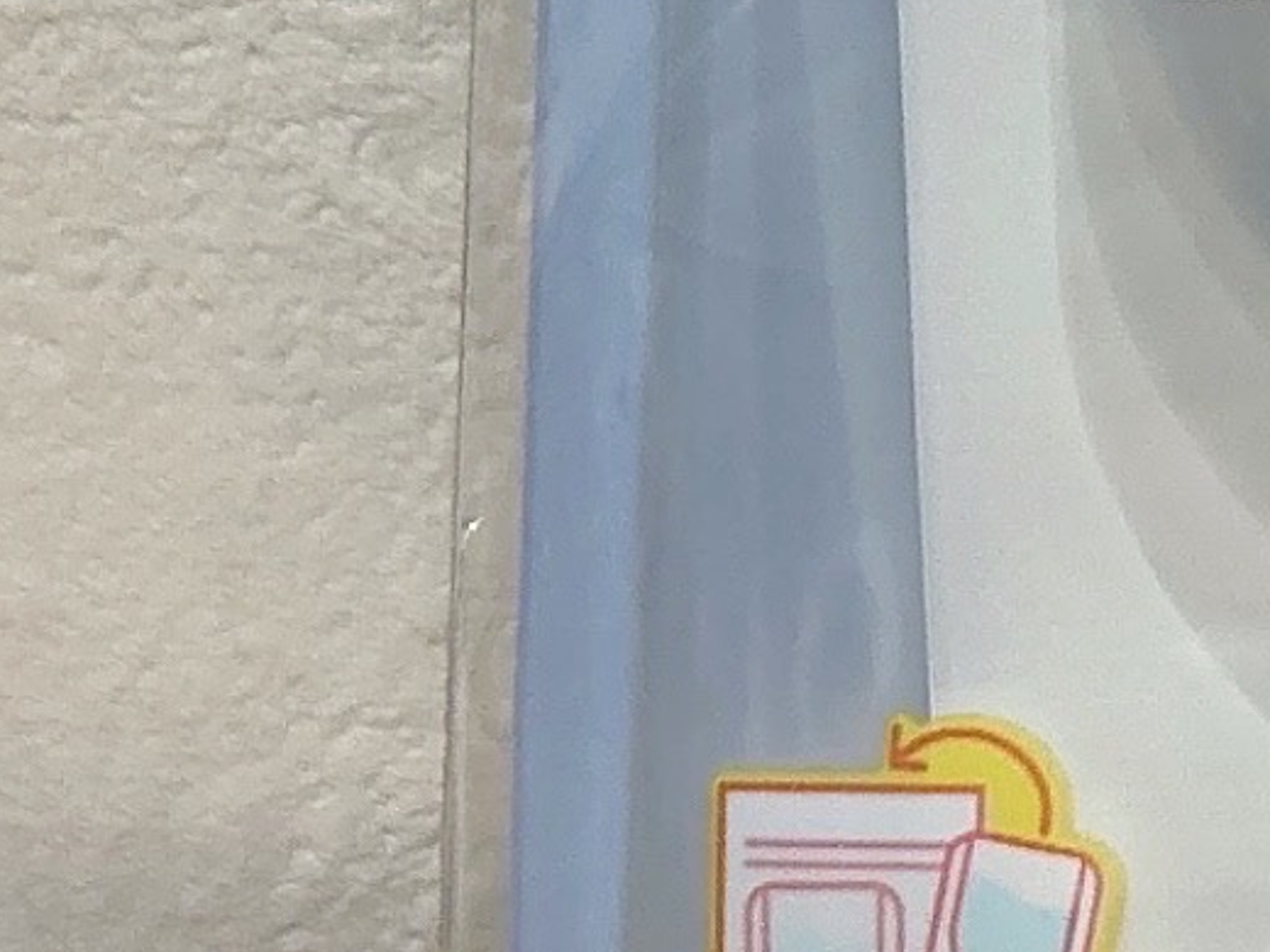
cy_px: -788
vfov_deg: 9.8
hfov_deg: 13.3
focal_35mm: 144
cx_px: 1627
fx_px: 5283
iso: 160
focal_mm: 5.96
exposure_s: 1/60
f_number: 1.6
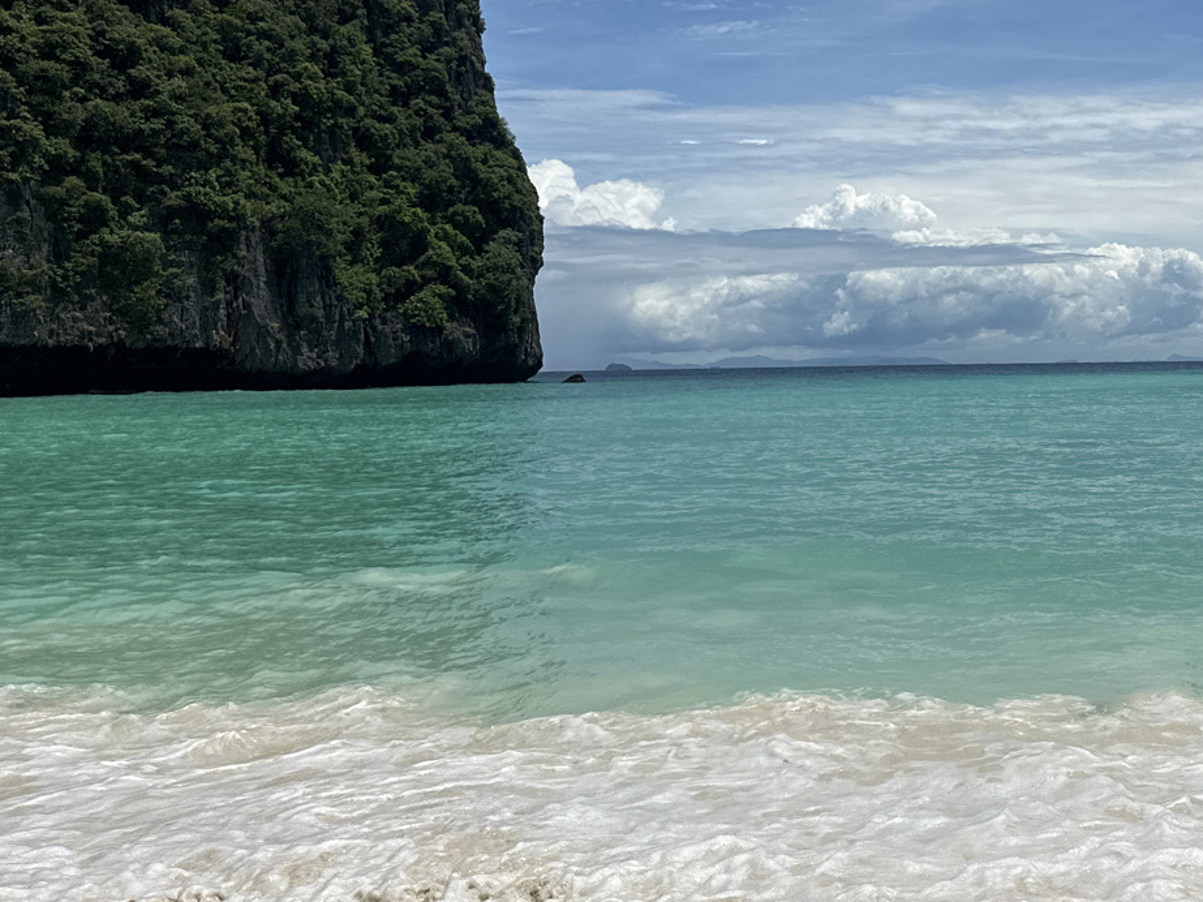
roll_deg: +1.0
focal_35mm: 52
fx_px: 1807
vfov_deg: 27.6
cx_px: 1097
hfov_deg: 34.6
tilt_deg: +5.6
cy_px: 212
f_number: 1.78
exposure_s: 1/12048
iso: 80
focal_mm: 6.86
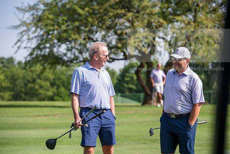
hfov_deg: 16.4
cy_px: 77
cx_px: 115
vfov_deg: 11.0
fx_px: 799
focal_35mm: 125
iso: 80
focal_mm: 125
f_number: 4
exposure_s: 1/400
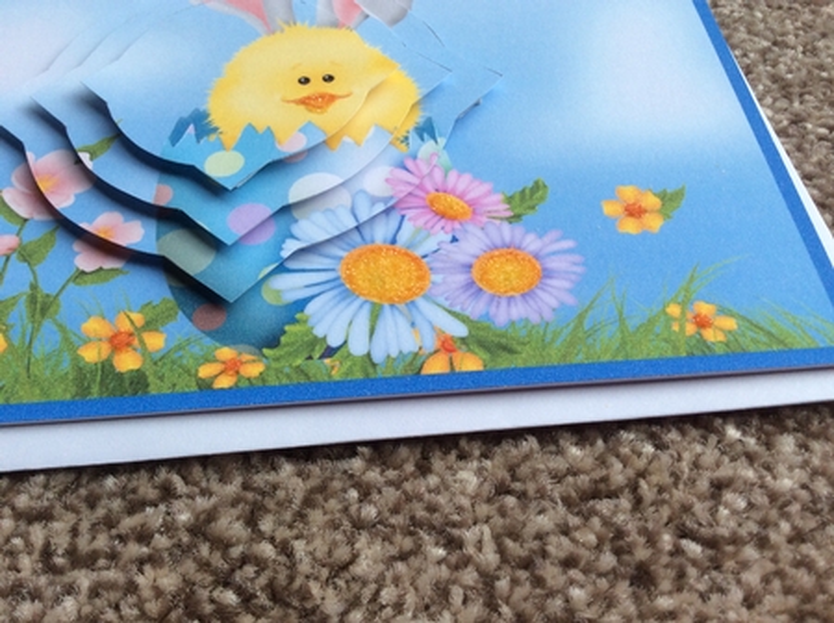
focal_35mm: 32
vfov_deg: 44.0
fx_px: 770
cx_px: 417
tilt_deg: -53.4
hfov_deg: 56.9
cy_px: 312
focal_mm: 3.3
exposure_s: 1/596
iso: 32
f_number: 2.4
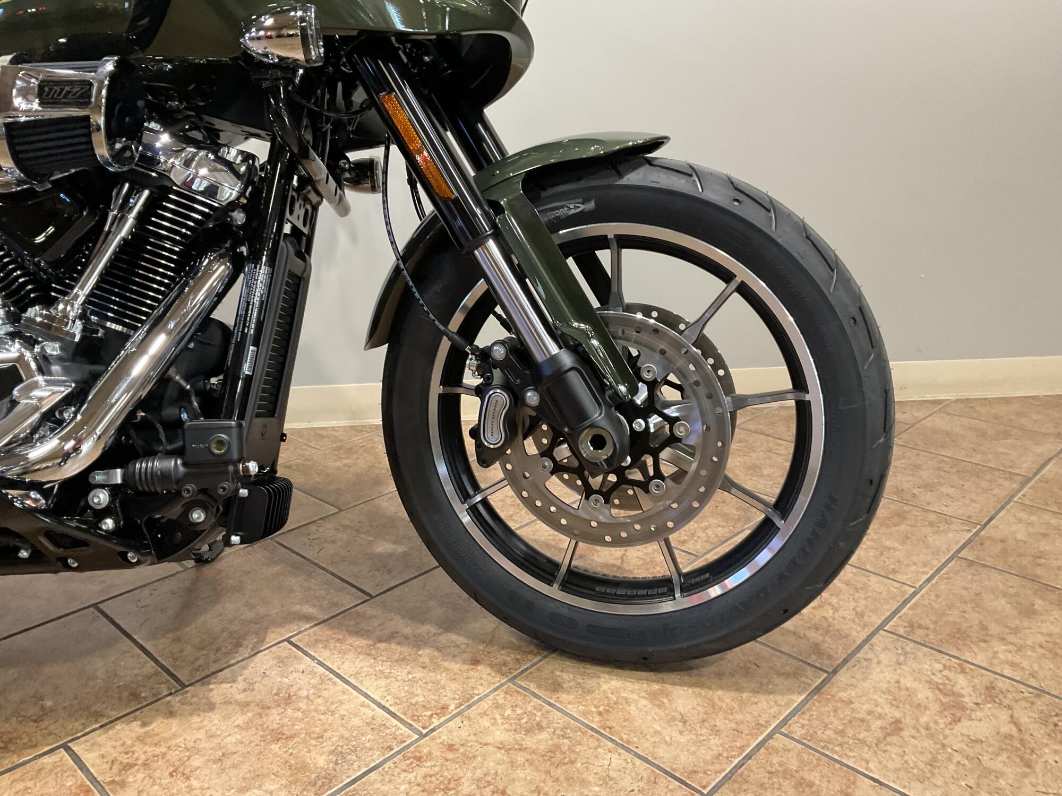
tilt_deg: -18.5
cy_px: 398
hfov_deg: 61.7
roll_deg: +0.6
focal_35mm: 29
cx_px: 531
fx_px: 890
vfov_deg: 48.2
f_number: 1.8
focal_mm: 3
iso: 125
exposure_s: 1/60
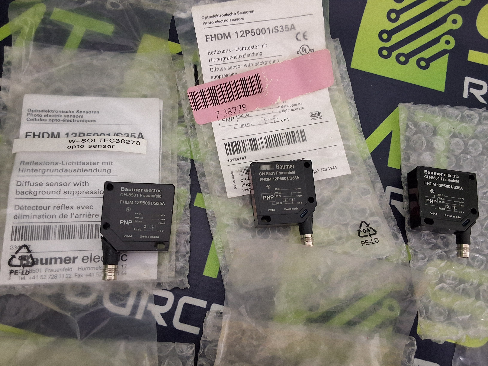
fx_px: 395
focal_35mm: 28
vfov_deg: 49.7
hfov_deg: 63.4
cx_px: 244
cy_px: 183
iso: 320
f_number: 1.9
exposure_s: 1/24
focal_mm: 2.91
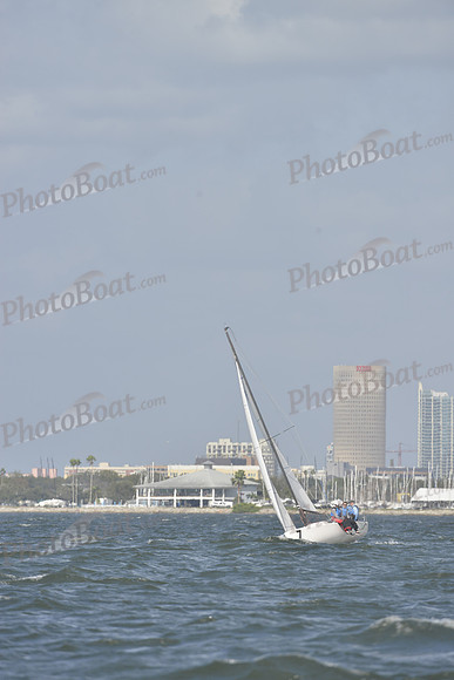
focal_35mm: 400
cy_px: 340
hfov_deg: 3.4
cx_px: 227
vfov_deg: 5.2
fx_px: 7562
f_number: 9
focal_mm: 400
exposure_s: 1/1250
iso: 400
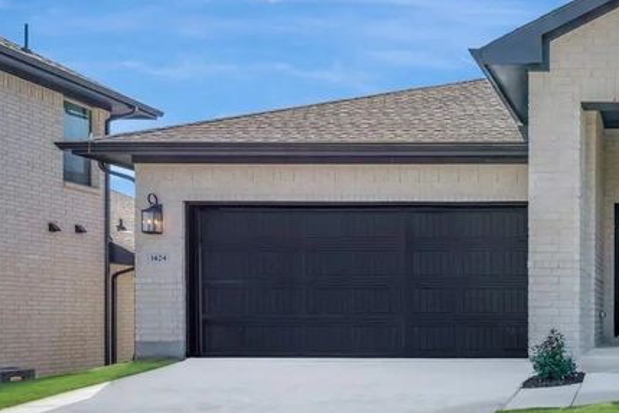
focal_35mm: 43
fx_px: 739
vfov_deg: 30.6
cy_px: 320
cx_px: 641
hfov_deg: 39.2
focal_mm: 18
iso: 100
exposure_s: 1/200
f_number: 9
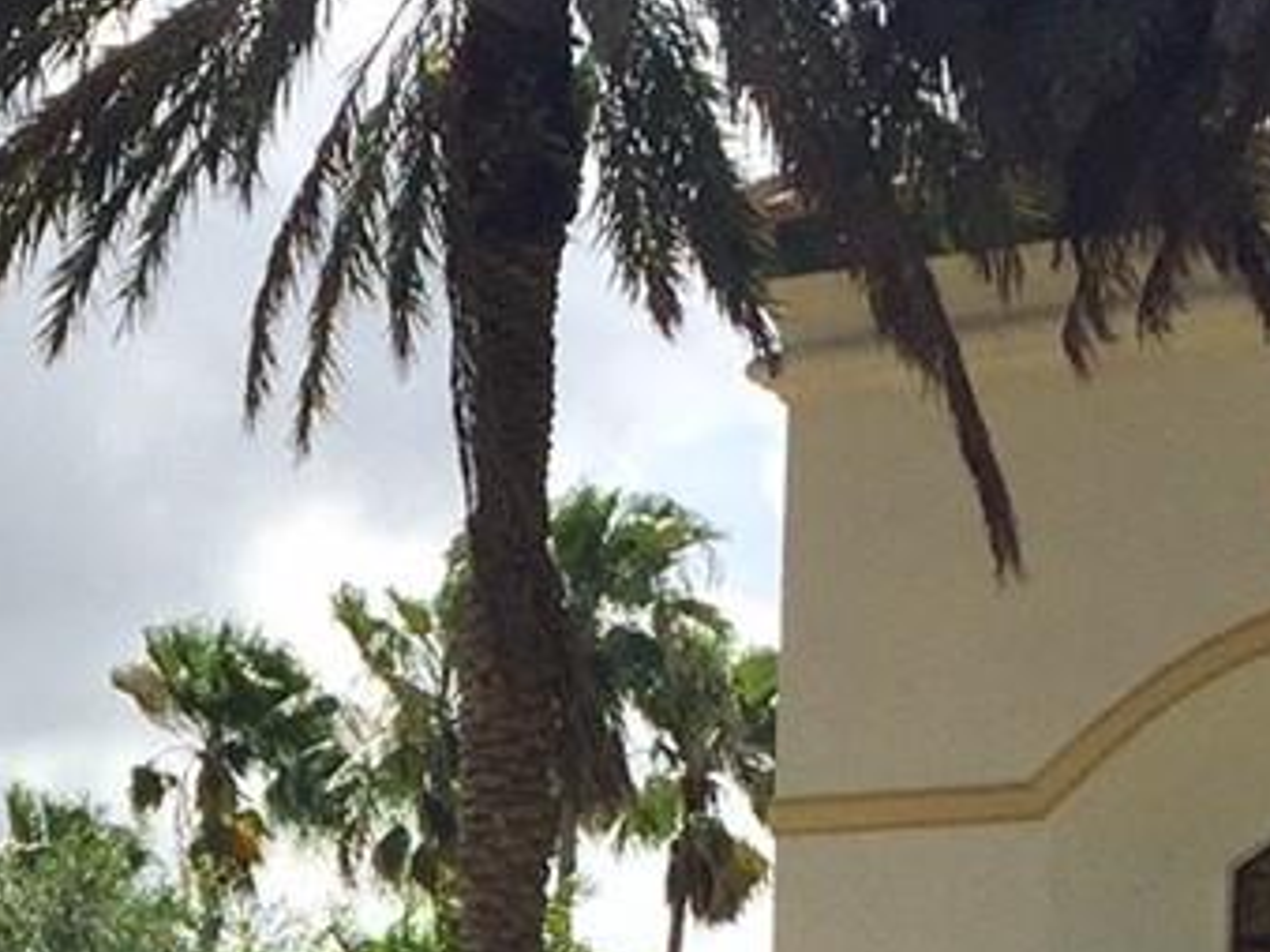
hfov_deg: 13.9
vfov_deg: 10.2
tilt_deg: -2.0
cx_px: -363
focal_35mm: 137
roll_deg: -1.6
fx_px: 5025
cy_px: 1743
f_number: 2.2
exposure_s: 1/3597
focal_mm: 4.15
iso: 32
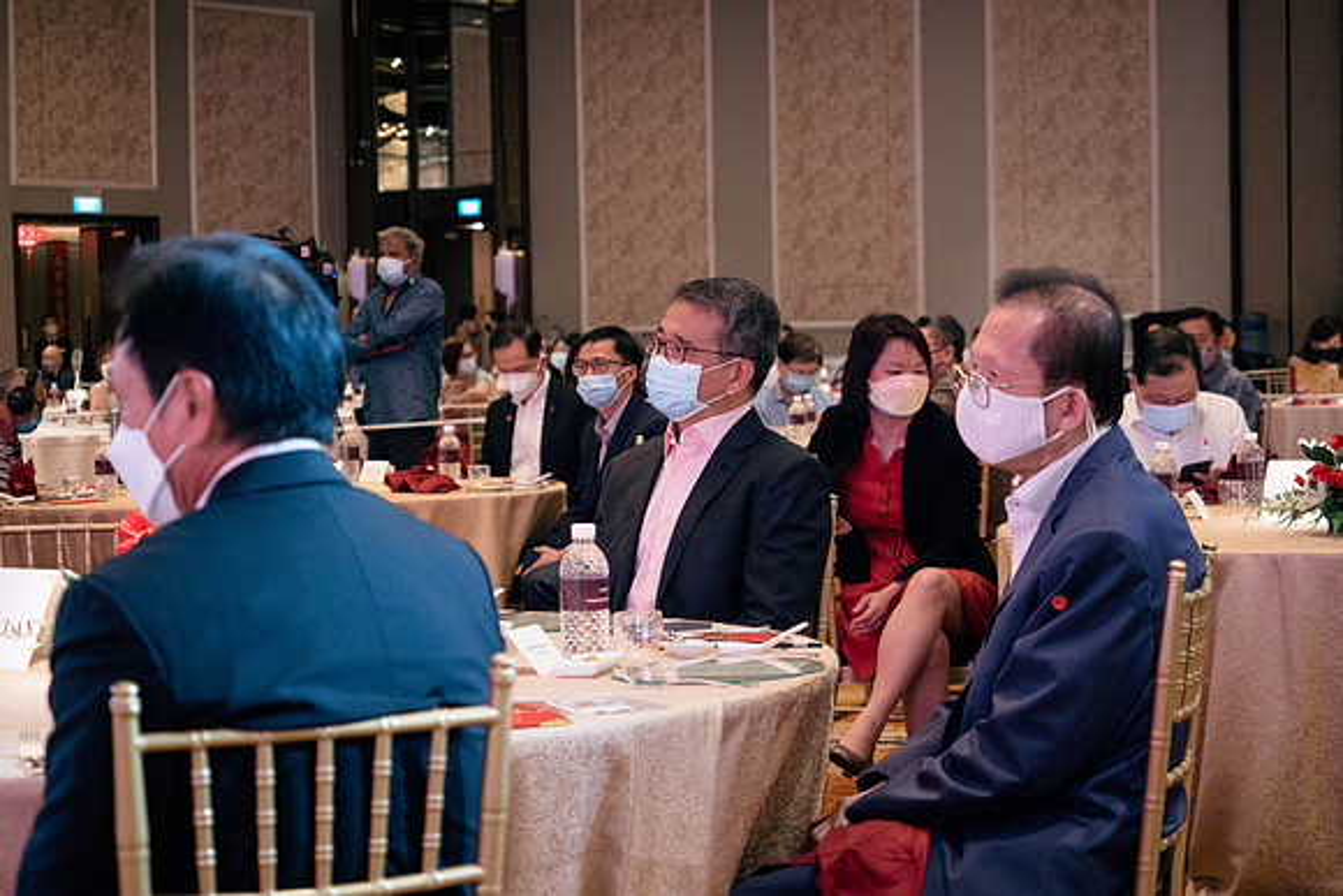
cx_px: 672
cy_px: 448
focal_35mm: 75
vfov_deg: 18.2
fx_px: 2794
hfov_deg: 27.0
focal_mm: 35
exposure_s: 1/100
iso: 1000
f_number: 2.8
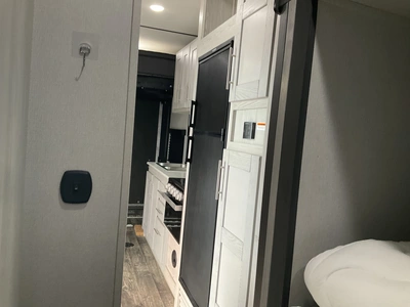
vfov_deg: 48.2
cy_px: 154
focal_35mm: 29
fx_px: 343
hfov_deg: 61.7
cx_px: 205
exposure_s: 1/60
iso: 160
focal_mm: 3
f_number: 1.8
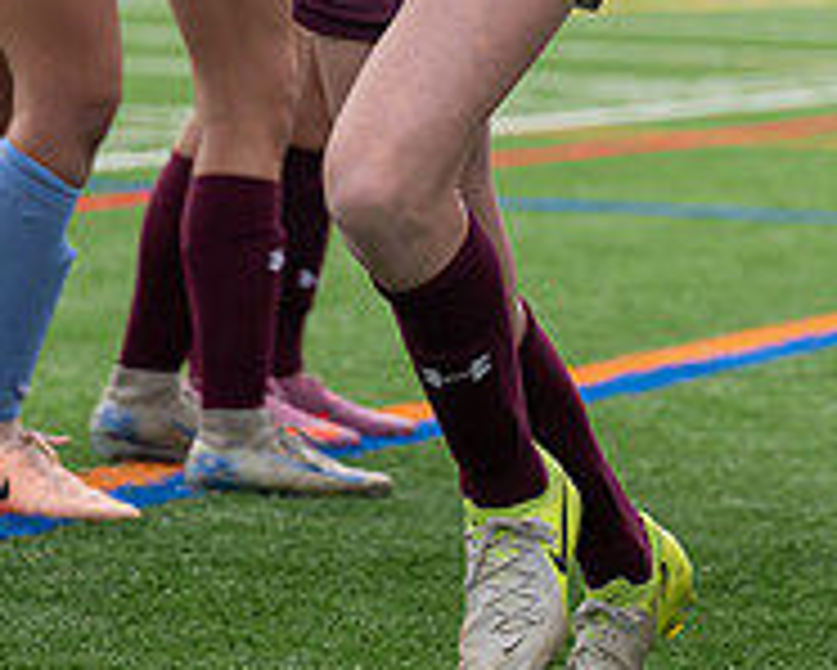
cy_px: -547
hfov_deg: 6.2
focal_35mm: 311
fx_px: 7708
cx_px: 516
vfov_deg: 4.9
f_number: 2.8
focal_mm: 70
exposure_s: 1/2000
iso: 320
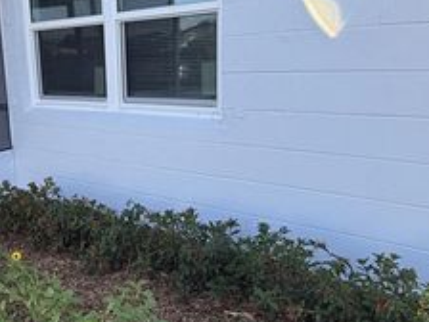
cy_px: 167
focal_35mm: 40
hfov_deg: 45.6
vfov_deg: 36.0
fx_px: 496
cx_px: 121
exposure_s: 1/250
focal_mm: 2.22
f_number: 2.2
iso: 50
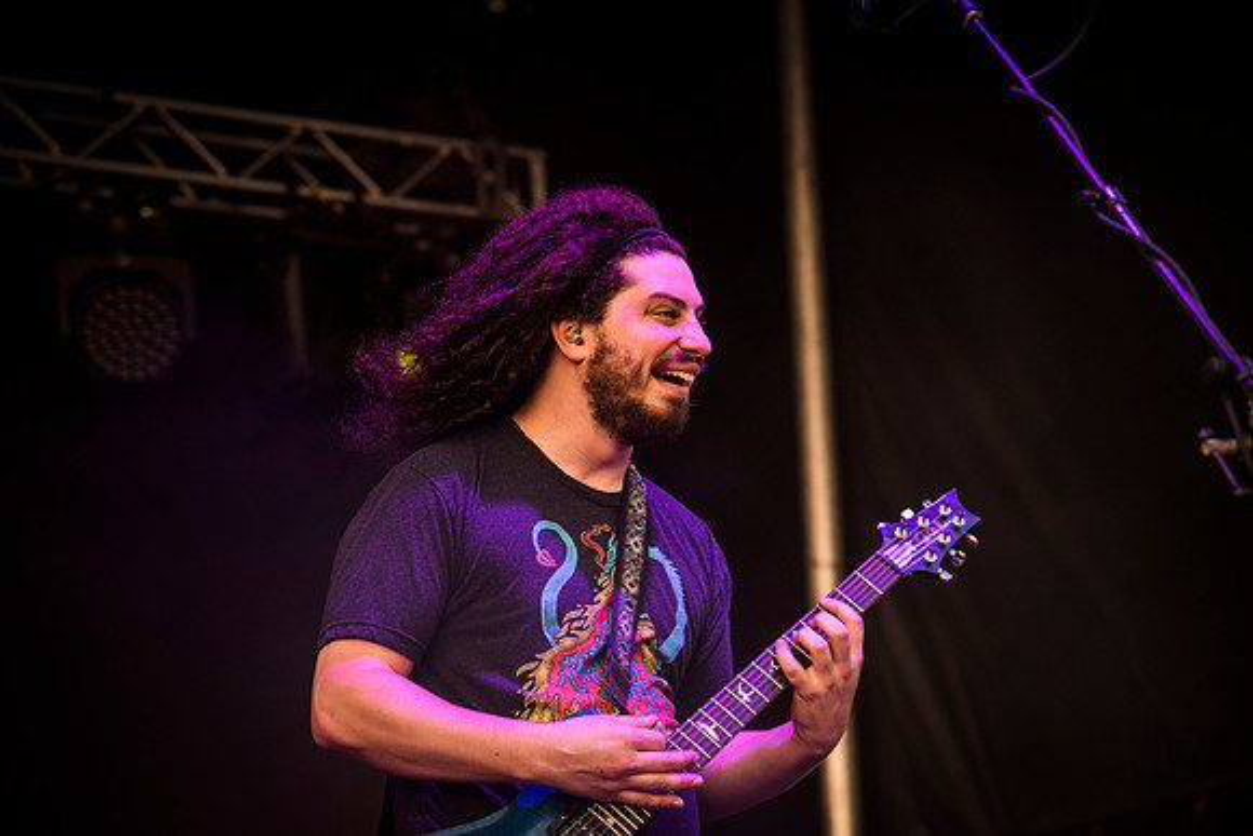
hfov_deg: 18.6
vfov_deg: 12.5
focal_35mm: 110
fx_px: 3829
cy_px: 418
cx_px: 626
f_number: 5.6
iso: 800
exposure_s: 1/500
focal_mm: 110
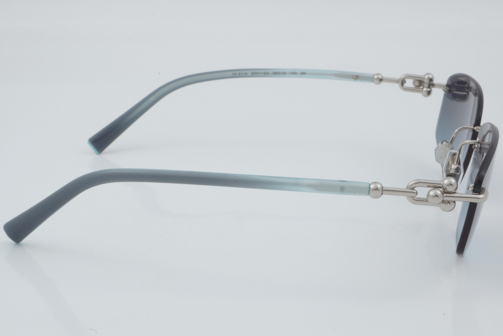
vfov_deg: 18.2
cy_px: 168
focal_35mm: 75
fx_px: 1048
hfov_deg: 27.0
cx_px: 252
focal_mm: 50
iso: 100
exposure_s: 1/3
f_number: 32
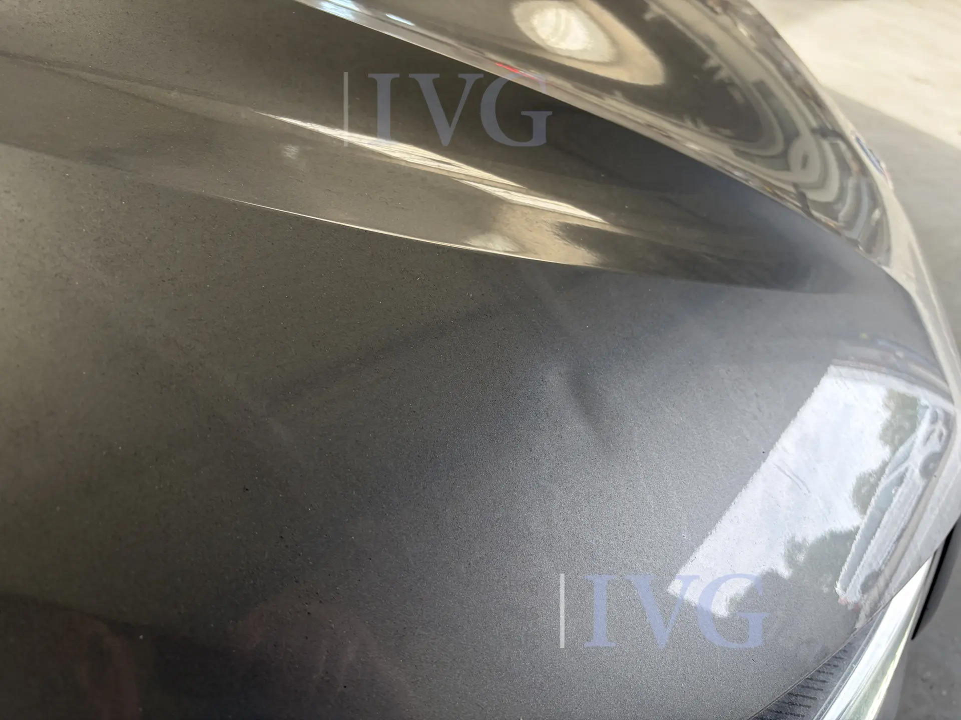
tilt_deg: -40.5
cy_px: 360
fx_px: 722
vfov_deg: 53.1
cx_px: 480
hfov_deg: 67.3
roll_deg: -12.5
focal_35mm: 26
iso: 100
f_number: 1.6
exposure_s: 1/98
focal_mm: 5.96
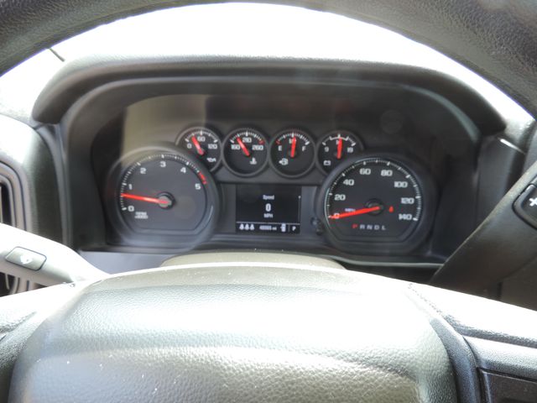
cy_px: 202
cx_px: 268
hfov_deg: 71.6
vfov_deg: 56.8
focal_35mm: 24
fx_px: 372
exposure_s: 1/30
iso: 90
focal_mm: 4.3
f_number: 3
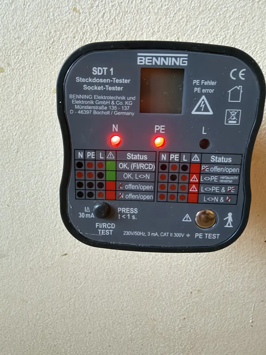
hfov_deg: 54.9
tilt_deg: -16.6
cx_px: 133
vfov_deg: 69.4
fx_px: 256
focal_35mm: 25
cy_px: 178
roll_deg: -3.5
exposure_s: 1/50
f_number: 2.2
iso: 400
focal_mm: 2.22
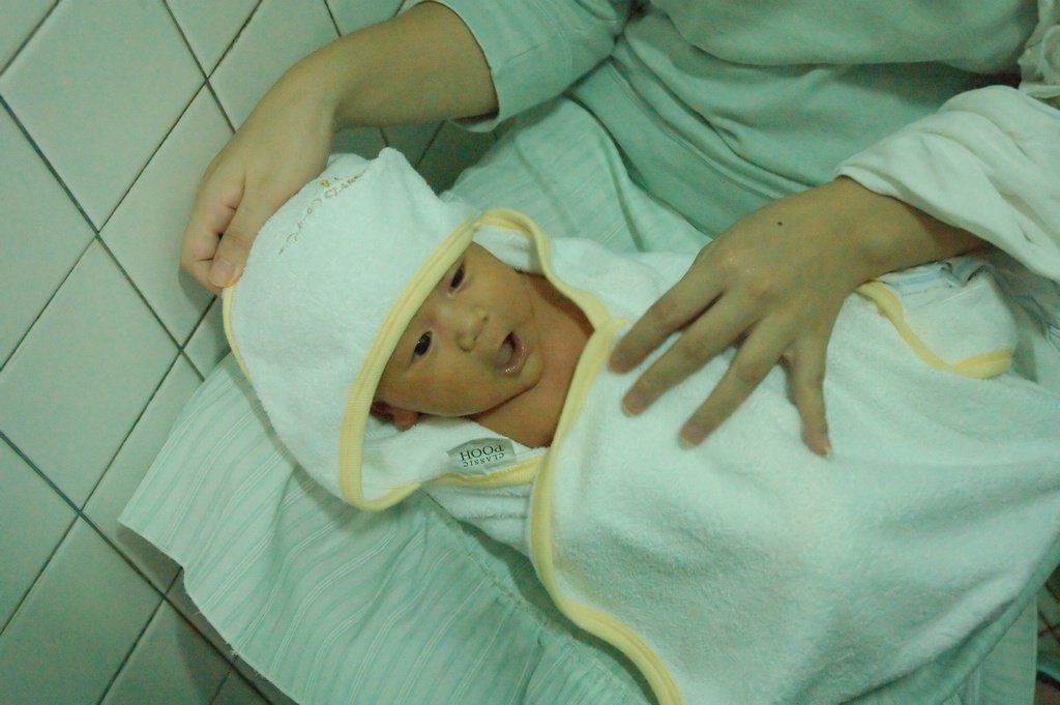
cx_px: 530
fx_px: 1545
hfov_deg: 37.9
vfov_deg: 25.7
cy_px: 352
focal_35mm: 52
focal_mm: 35
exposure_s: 1/50
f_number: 4.2
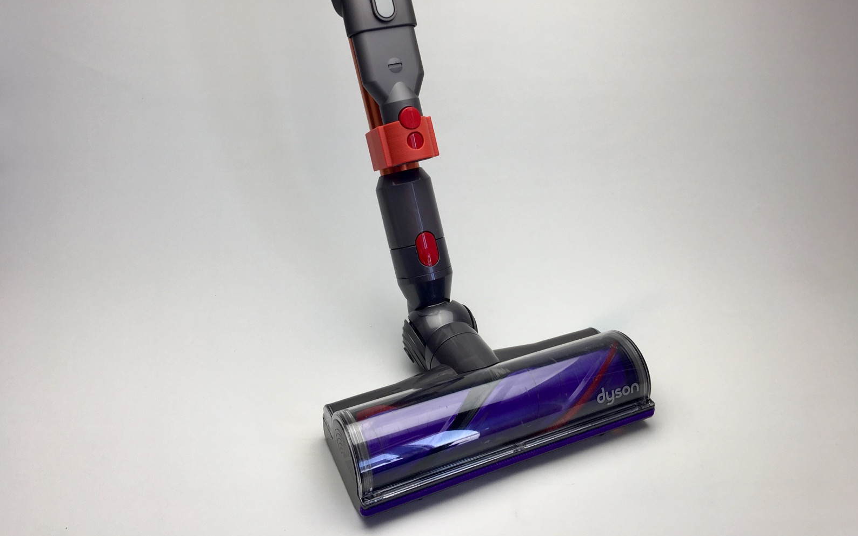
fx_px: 725
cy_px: 215
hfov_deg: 61.2
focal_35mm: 31
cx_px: 432
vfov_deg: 40.4
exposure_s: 1/100
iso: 25
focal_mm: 4.15
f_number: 2.2
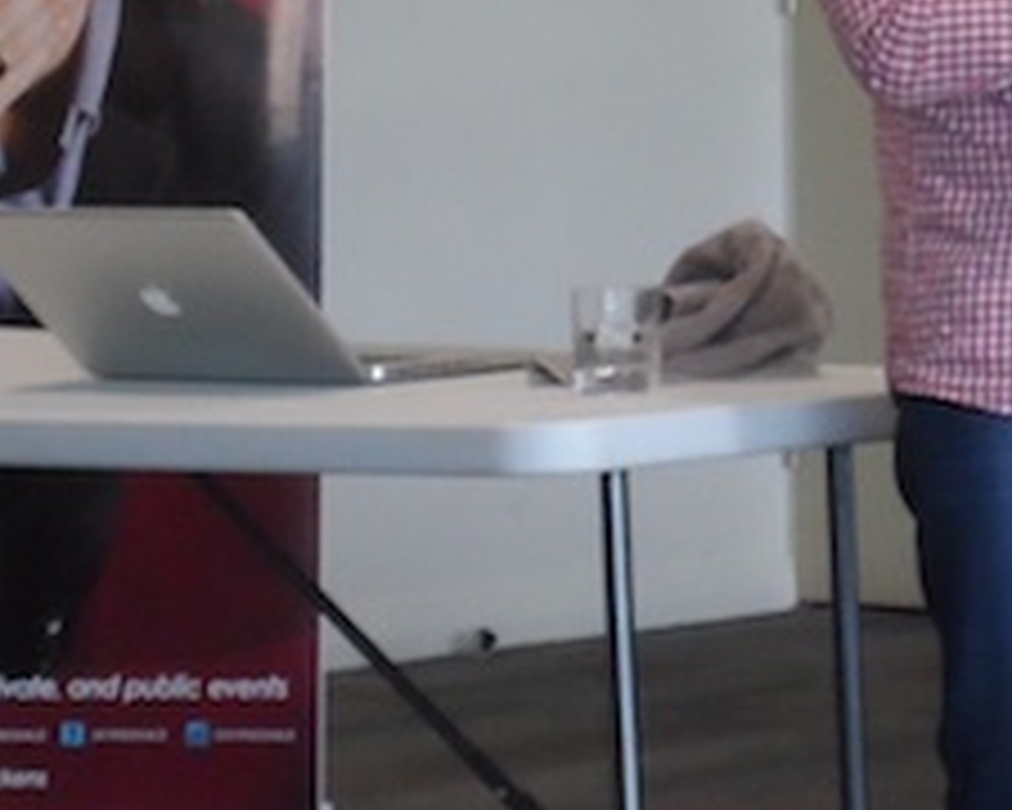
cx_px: 1408
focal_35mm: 211
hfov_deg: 9.0
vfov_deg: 7.2
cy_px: -331
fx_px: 6320
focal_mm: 9.7
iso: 400
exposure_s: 1/45
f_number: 3.6
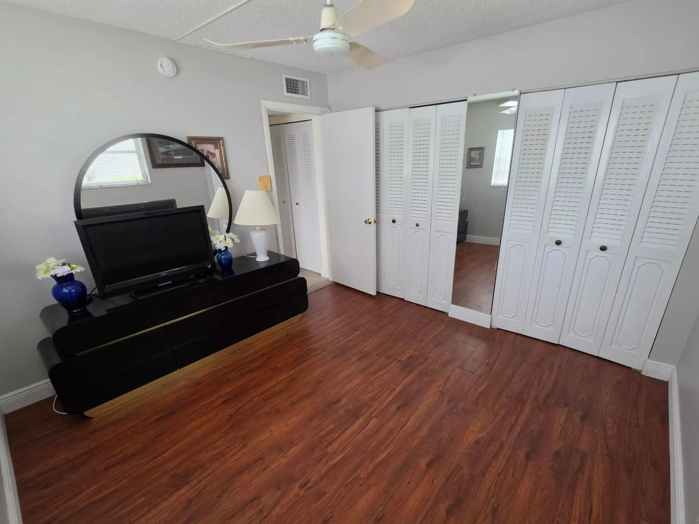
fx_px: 303
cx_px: 367
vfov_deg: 81.5
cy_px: 289
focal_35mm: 15
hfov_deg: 98.1
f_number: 1.9
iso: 250
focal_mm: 2.2
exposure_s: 1/120
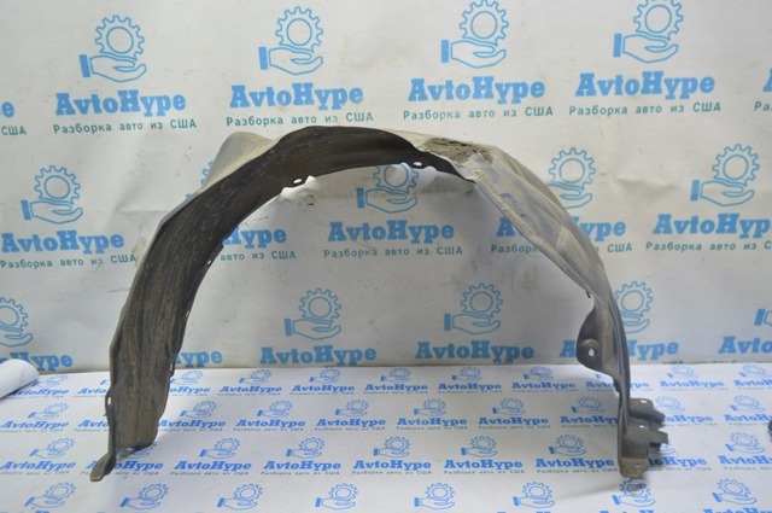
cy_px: 256
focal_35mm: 27
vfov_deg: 47.8
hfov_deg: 67.4
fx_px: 578
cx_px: 386
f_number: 3.5
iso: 400
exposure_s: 1/40
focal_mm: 18
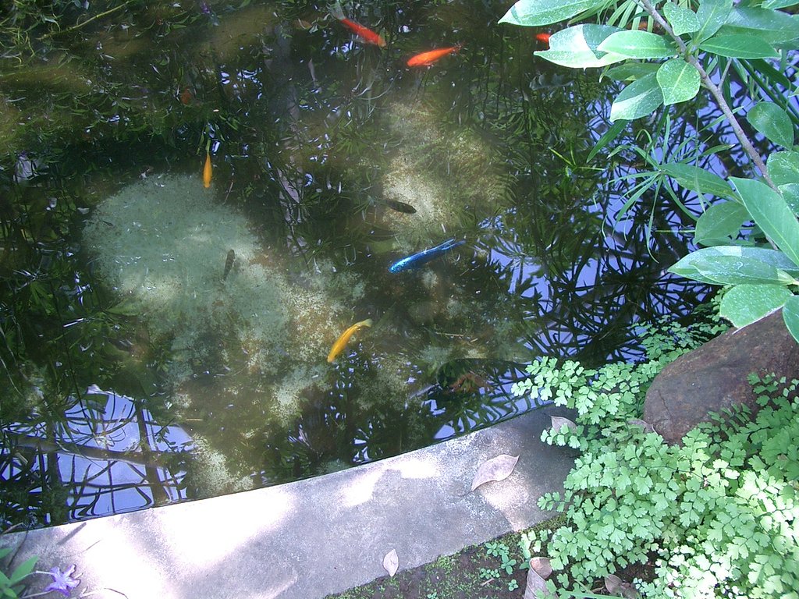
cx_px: 400
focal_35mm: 35
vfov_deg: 40.7
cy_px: 300
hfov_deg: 52.6
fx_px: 808
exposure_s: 1/60
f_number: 2.6
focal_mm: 5.8
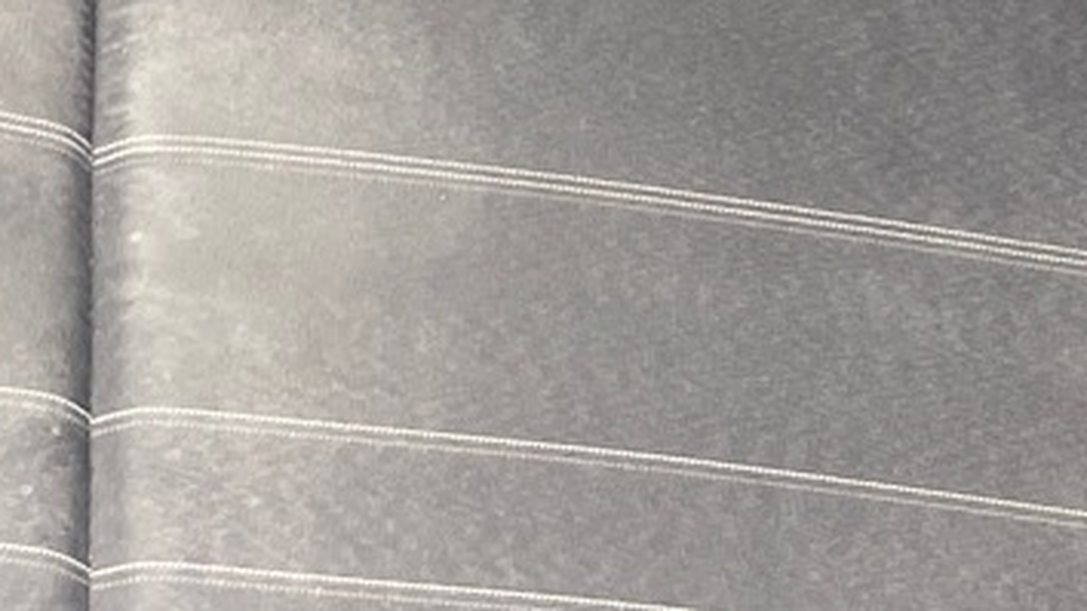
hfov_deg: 14.9
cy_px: -1391
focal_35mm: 144
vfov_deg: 7.2
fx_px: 4150
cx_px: 752
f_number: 1.6
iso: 40
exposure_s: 1/121
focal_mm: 4.2
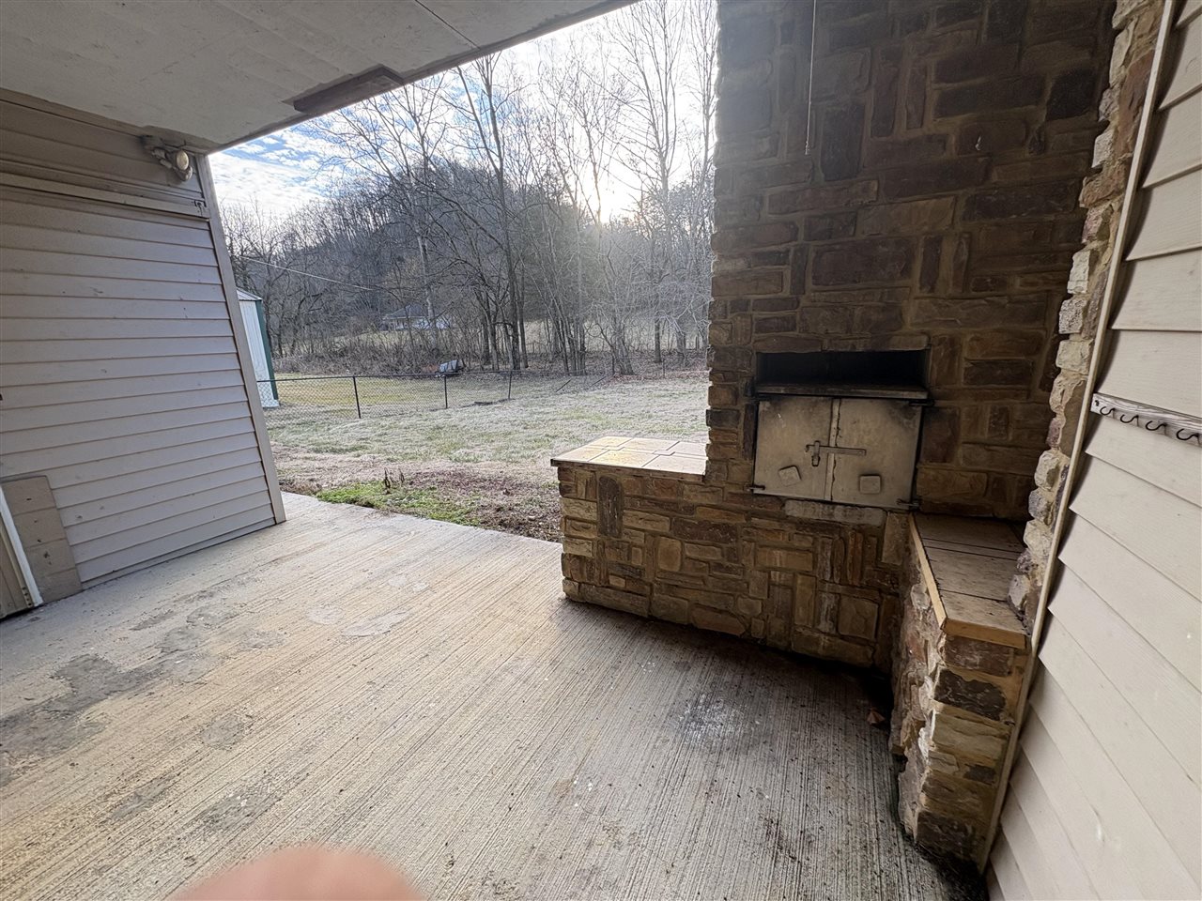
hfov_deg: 102.1
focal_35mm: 14
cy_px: 450
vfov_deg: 85.7
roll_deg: +3.1
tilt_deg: -13.7
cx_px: 601
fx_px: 486
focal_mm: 2.22
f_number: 2.2
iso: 50
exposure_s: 1/135
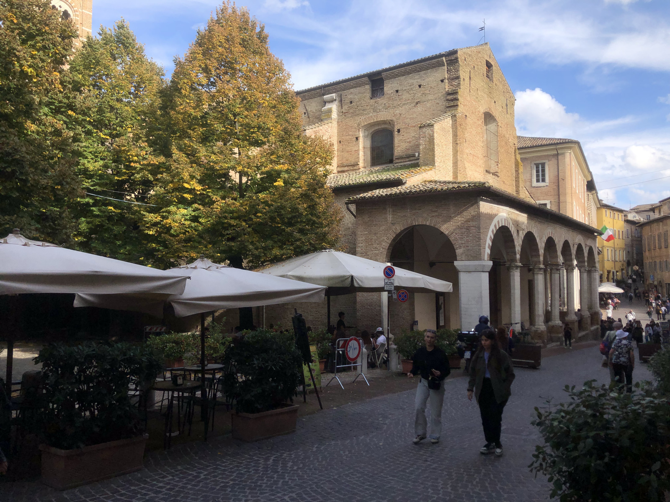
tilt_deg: +3.0
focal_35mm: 28
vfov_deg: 49.7
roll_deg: +1.1
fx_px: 542
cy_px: 251
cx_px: 335
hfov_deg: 63.4
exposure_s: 1/2525
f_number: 1.8
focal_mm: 4
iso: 20
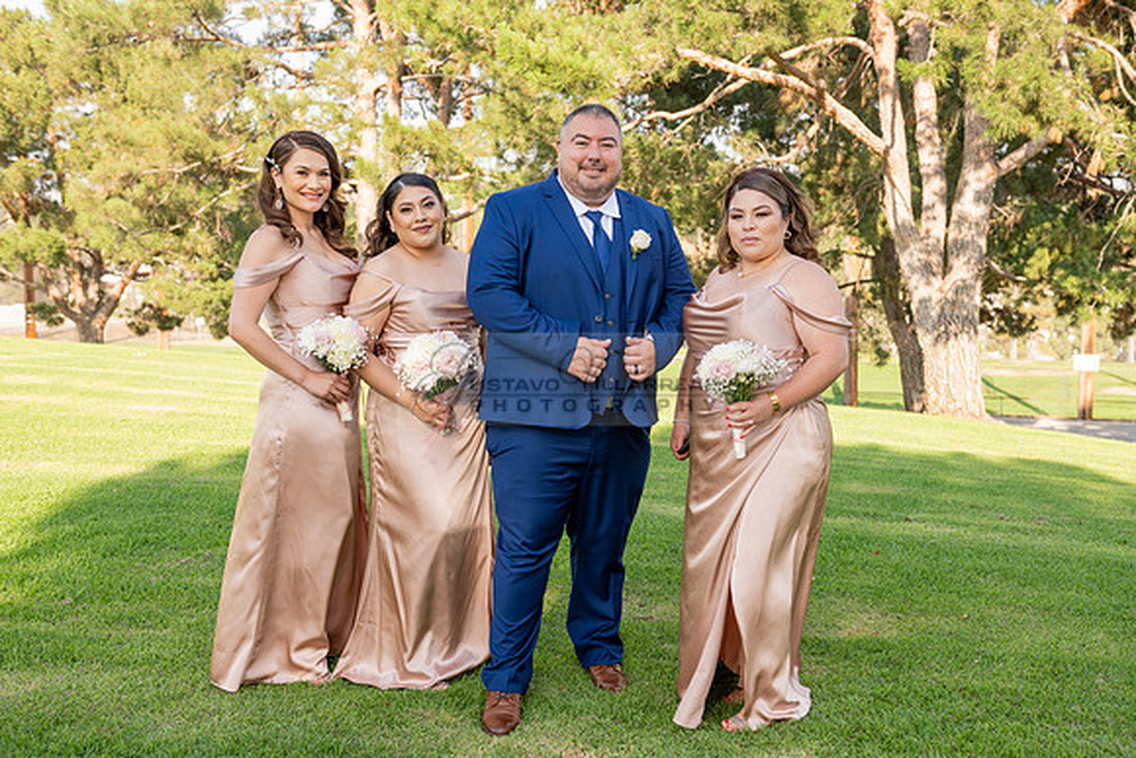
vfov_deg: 31.0
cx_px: 588
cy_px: 382
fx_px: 1366
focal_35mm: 43
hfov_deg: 45.2
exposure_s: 1/160
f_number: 4
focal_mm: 38
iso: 80
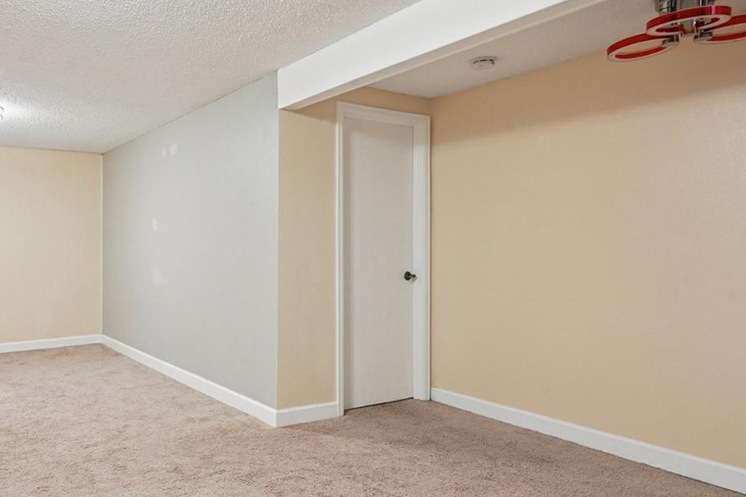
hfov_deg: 66.8
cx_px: 221
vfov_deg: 49.6
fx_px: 536
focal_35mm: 26
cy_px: 272
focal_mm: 14.5
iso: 400
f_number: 10
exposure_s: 1/4
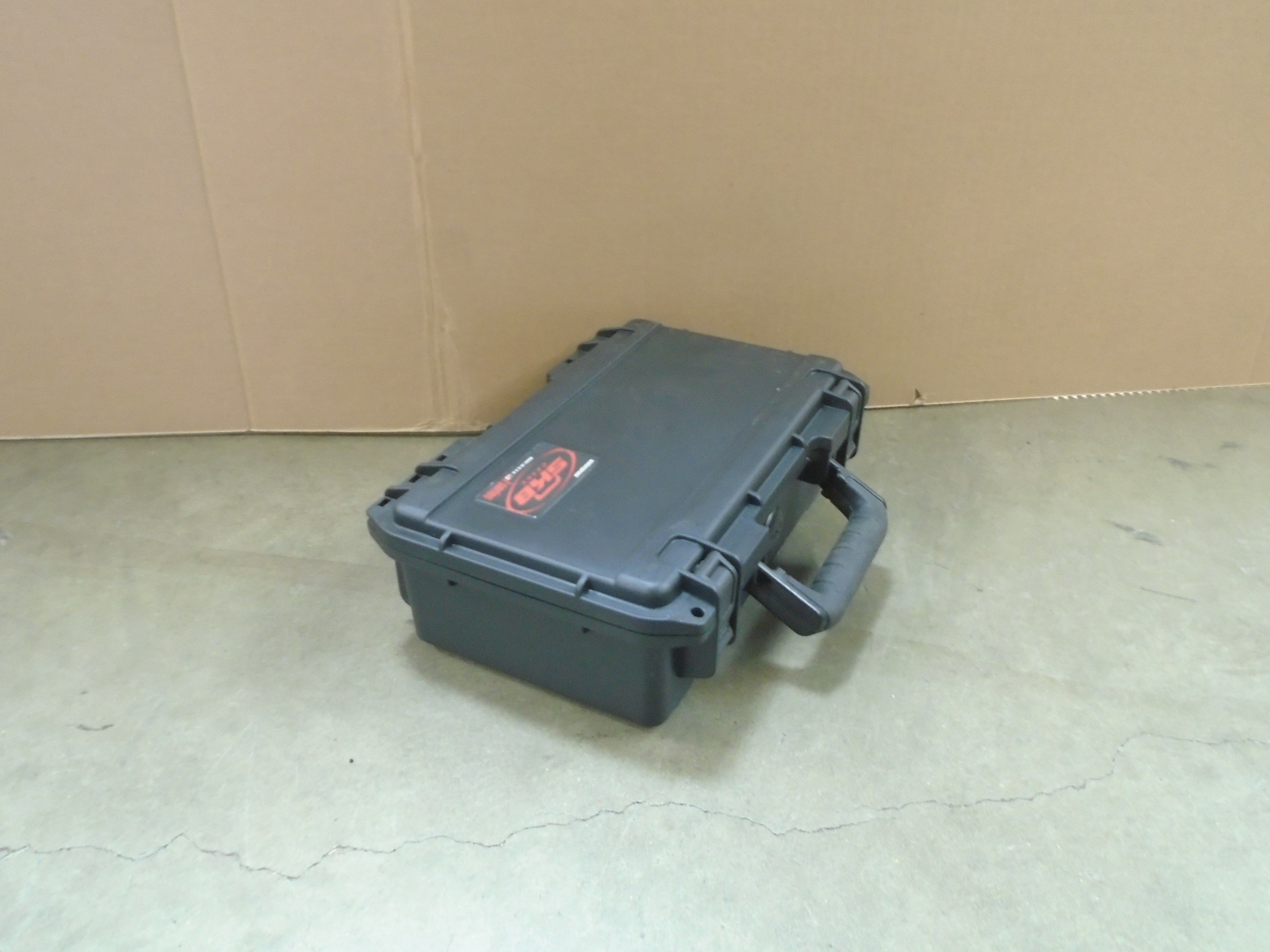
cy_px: 465
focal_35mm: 27
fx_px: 991
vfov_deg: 51.3
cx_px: 640
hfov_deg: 65.3
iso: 400
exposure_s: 1/8
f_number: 3.2
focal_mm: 4.6
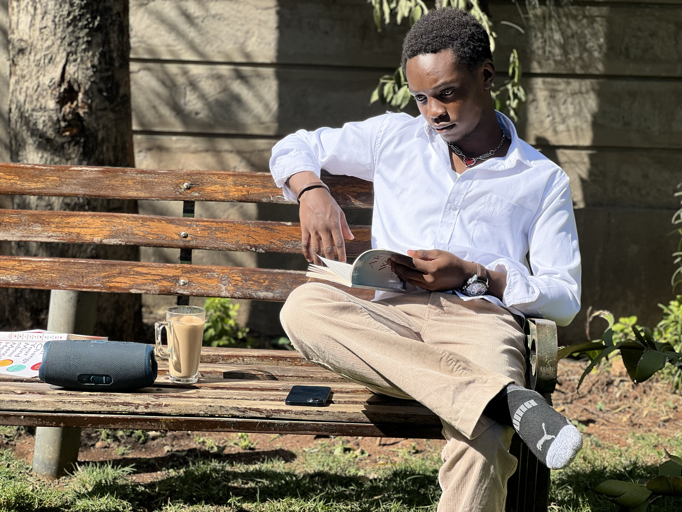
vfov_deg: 19.1
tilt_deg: -11.5
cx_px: 341
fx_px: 1517
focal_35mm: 77
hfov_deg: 25.3
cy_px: 256
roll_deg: -1.3
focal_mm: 9
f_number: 2.8
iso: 32
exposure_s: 1/494
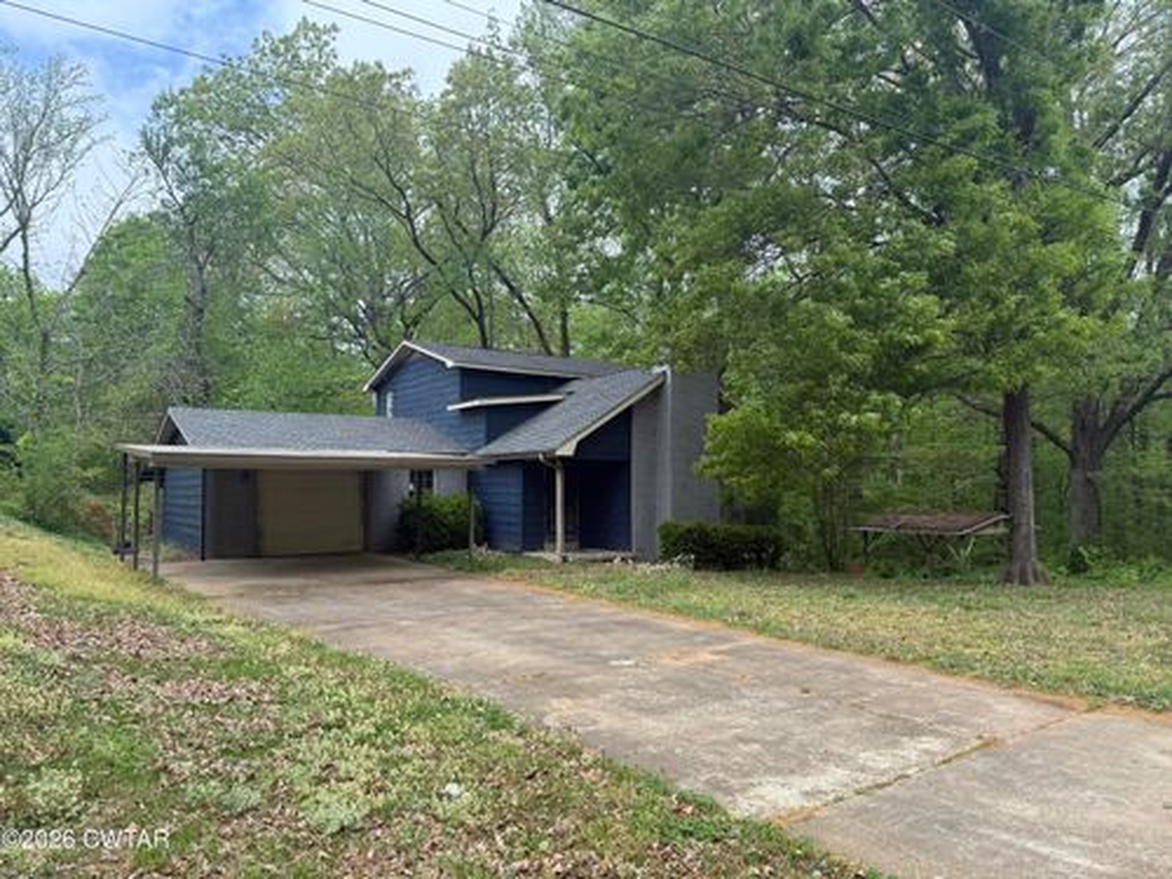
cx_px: 586
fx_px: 813
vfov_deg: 56.8
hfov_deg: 71.6
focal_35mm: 24
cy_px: 440
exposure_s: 1/1361
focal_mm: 6.76
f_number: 1.78
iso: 100
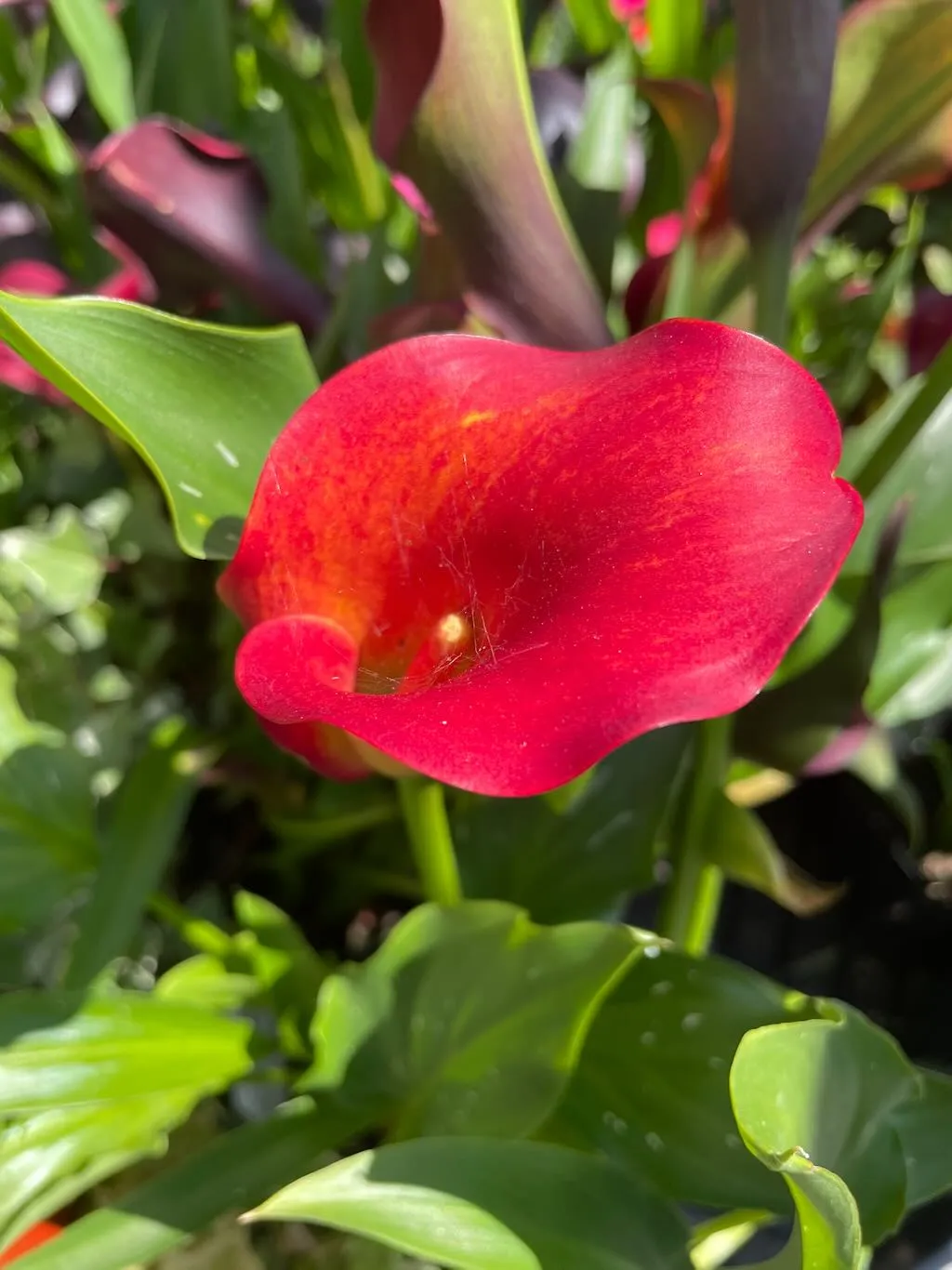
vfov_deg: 67.3
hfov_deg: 53.0
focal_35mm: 26
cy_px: 635
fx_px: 954
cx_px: 476
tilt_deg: -54.5
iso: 32
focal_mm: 4.2
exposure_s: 1/861
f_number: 1.6
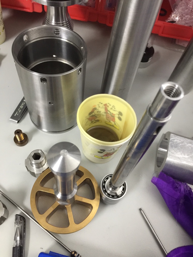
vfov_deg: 61.7
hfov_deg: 48.2
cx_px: 96
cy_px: 128
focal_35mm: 29
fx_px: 216
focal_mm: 4.15
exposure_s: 1/8
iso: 160
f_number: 2.2
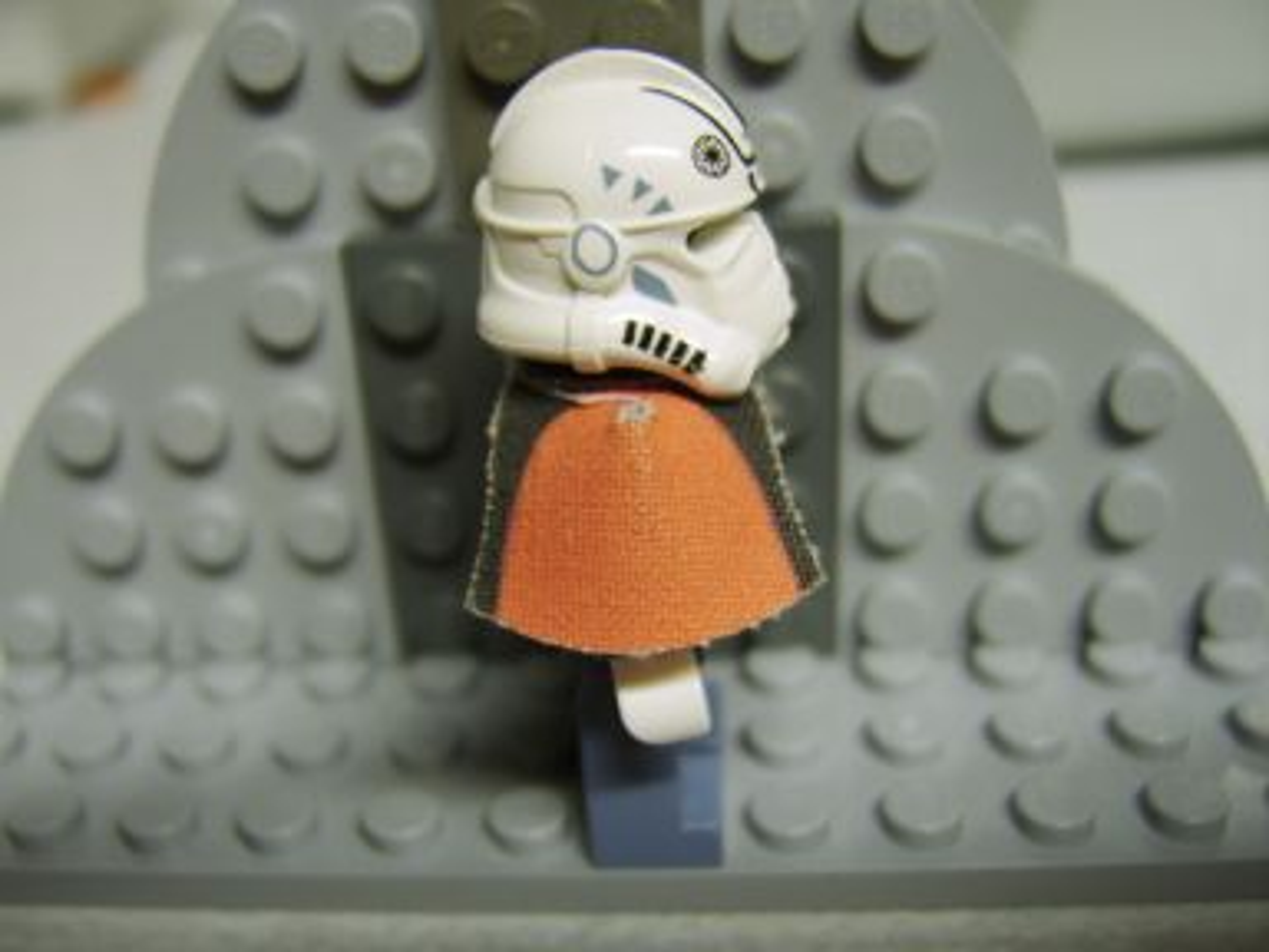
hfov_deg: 58.4
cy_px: 476
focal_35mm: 31
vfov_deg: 45.4
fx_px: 1136
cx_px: 634
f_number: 2.7
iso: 71
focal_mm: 8.13
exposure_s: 1/9
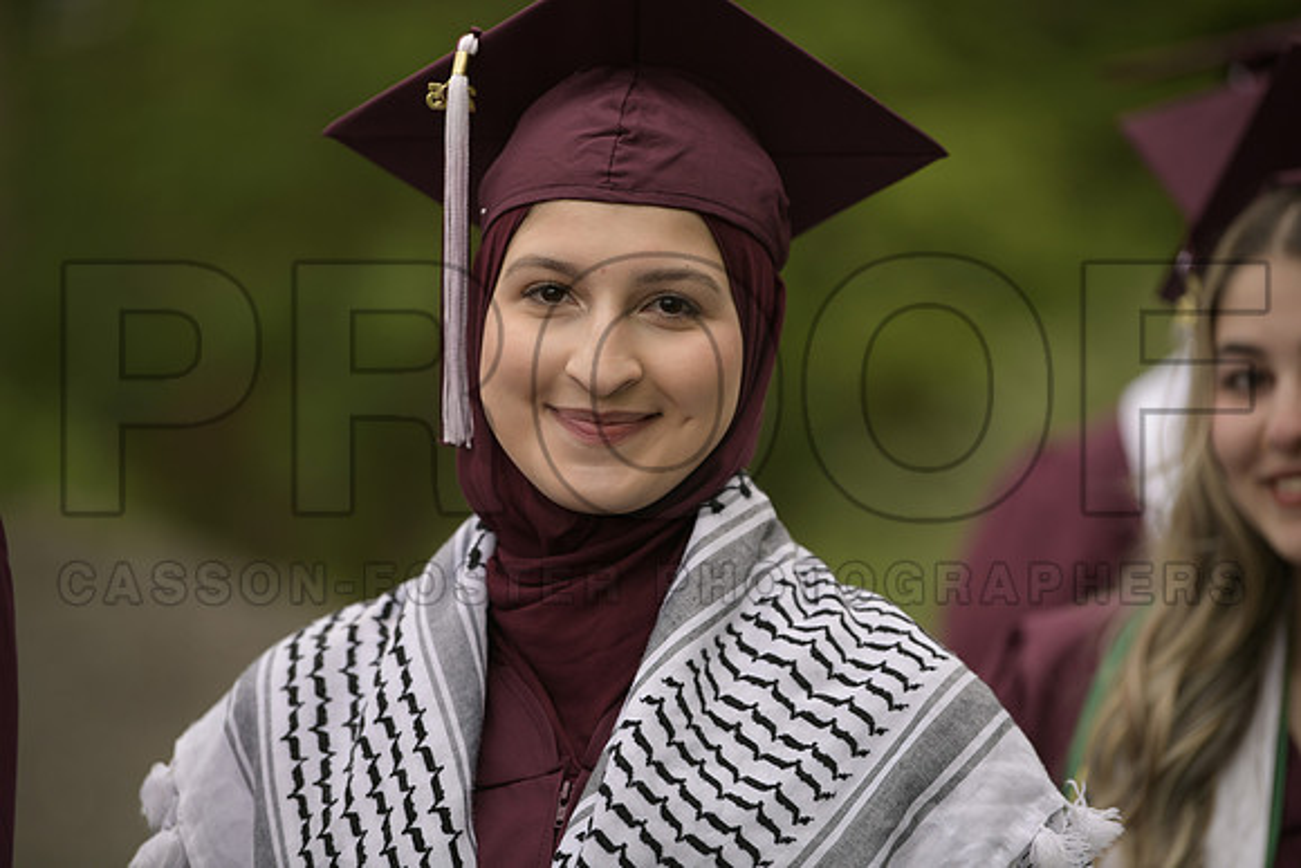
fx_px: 6325
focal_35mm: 175
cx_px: 650
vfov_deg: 7.9
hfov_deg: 11.7
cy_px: 434
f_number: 2.8
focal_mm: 175
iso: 200
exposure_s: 1/250
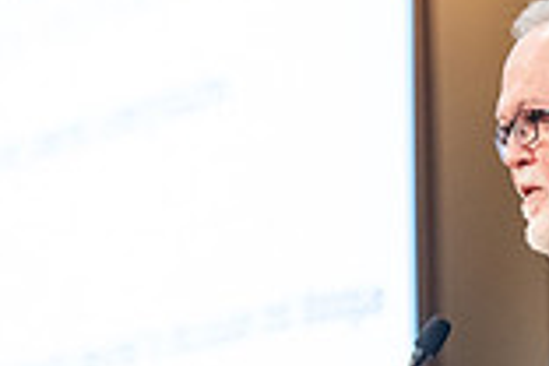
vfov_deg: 2.9
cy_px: 487
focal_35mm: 466
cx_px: 591
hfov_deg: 4.4
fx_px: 7106
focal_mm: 125
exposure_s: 1/200
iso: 2000
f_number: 3.2
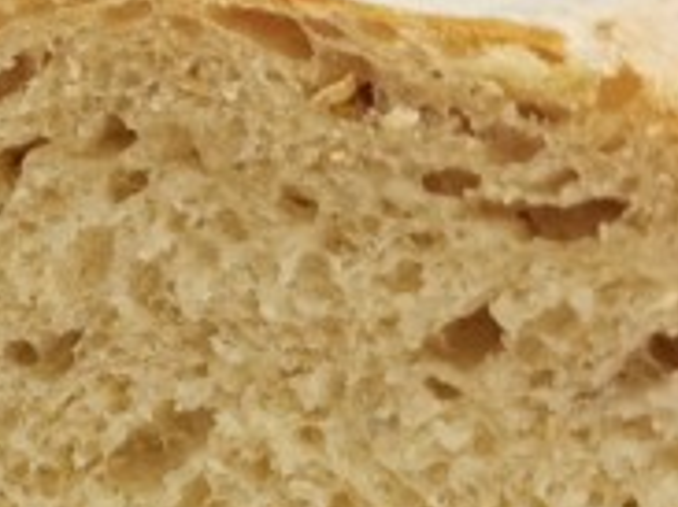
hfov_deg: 11.0
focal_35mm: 175
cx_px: -267
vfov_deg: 8.3
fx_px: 3425
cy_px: 692
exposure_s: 1/143
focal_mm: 5.56
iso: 50
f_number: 1.6
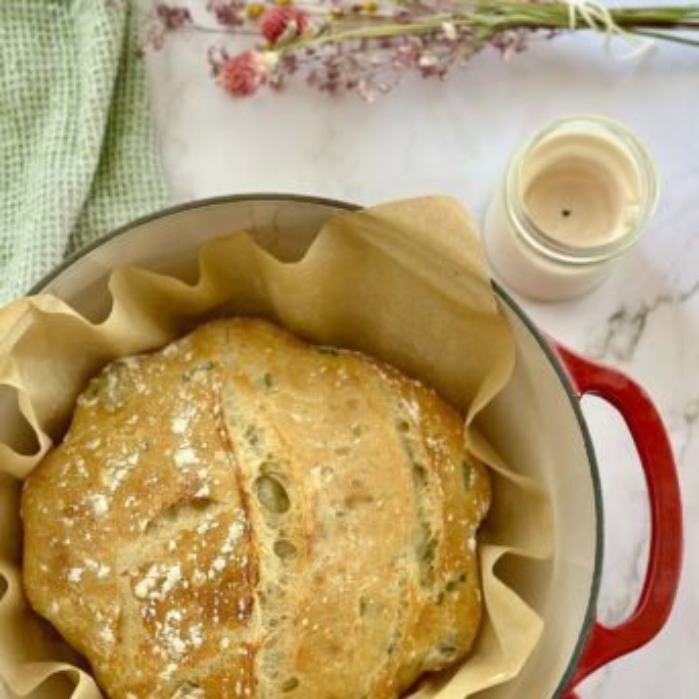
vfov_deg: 27.7
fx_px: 1416
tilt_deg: -80.6
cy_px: 397
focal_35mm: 62
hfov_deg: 27.7
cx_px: 318
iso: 125
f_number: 1.78
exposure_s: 1/121
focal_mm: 6.86
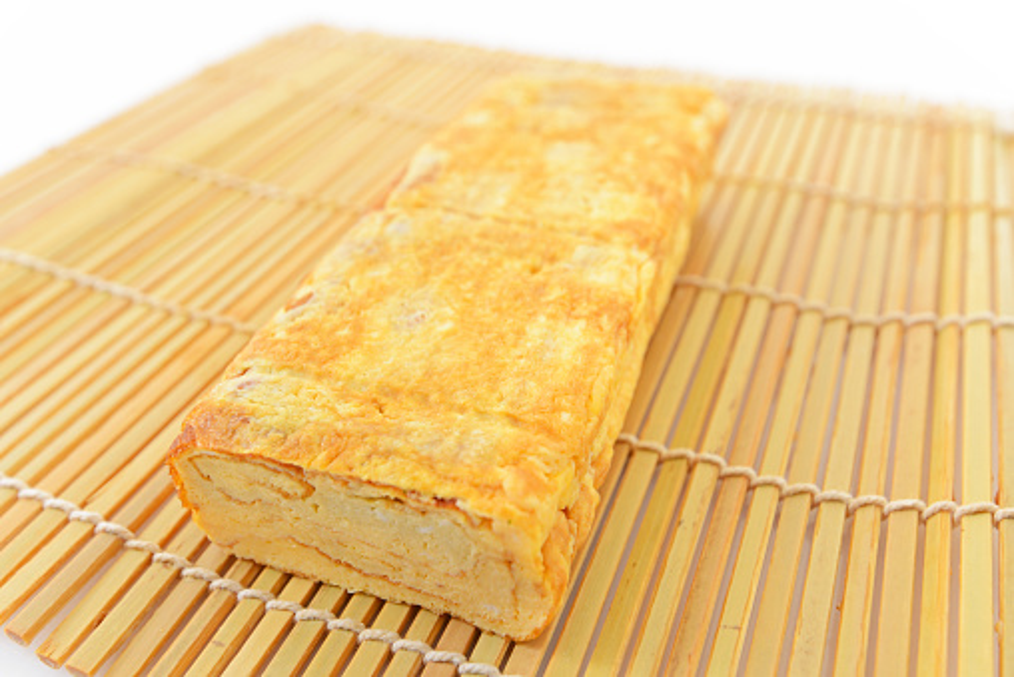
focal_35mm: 35
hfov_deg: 54.4
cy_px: 338
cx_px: 507
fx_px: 986
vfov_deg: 37.9
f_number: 8
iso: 100
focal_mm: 35
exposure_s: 1/100
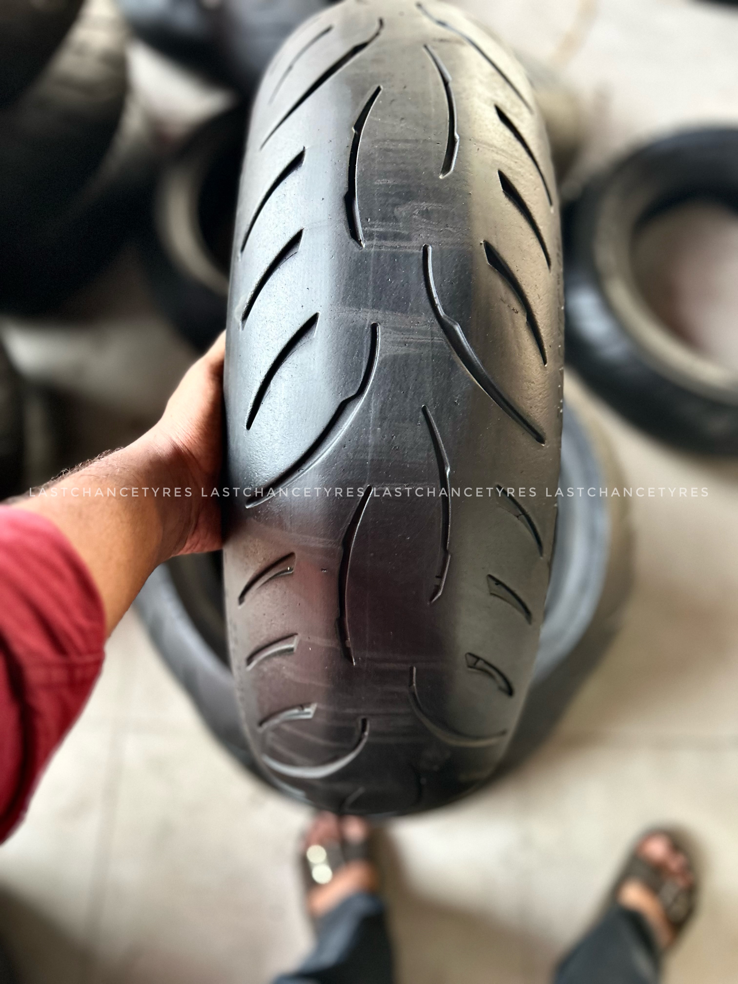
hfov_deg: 53.1
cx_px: 369
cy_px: 492
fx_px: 739
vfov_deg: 67.3
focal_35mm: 26
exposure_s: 1/50
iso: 400
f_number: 1.5
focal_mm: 5.7
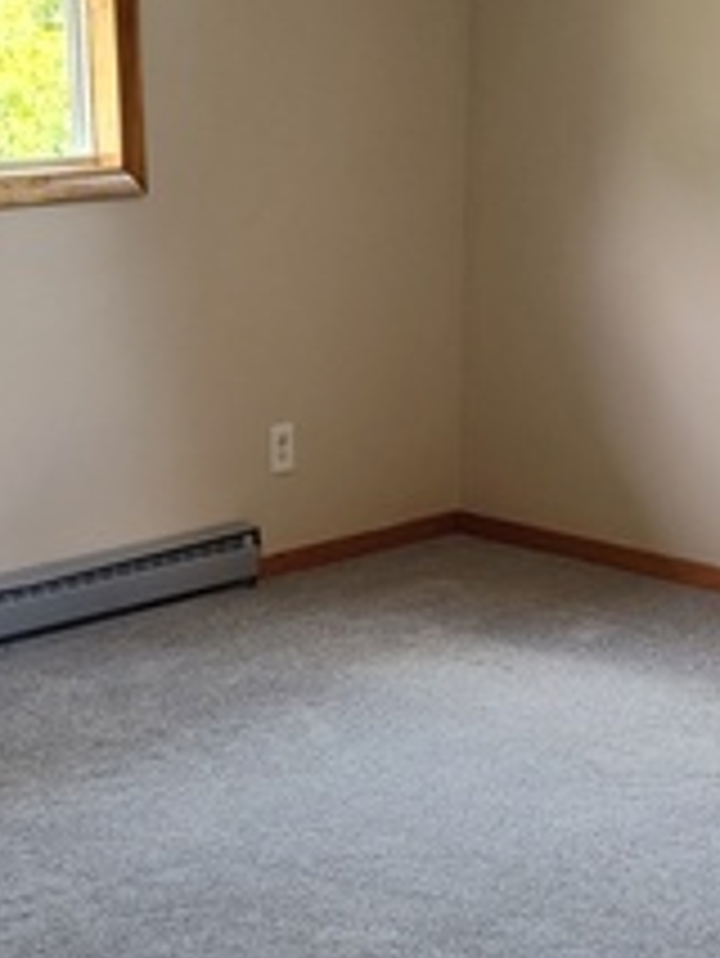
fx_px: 1995
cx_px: 315
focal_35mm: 72
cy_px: 767
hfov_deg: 20.5
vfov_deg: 26.5
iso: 428
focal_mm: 5.56
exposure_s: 1/120
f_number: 1.8
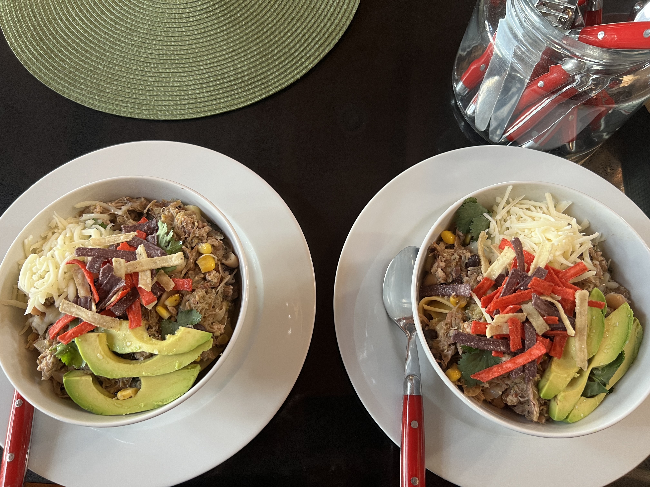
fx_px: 488
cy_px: 244
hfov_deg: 67.3
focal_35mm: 26
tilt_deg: -72.7
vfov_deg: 53.1
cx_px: 325
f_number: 1.5
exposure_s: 1/60
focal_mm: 5.7
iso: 160
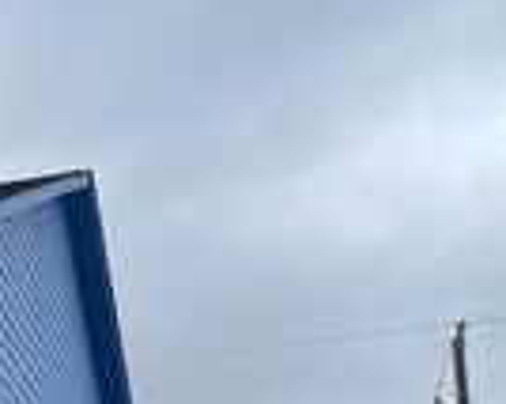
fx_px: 1362
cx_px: -223
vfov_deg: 15.4
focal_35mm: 91
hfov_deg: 18.9
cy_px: 632
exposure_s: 1/2247
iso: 32
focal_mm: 5.1
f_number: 1.6
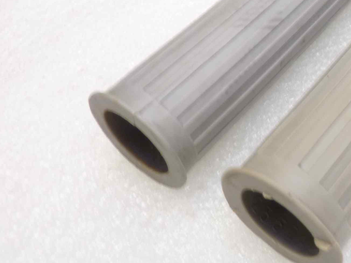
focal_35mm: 49
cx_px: 340
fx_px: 497
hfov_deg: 35.6
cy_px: 65
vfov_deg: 29.2
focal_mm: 4.1
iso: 80
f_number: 3.3
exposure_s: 1/10
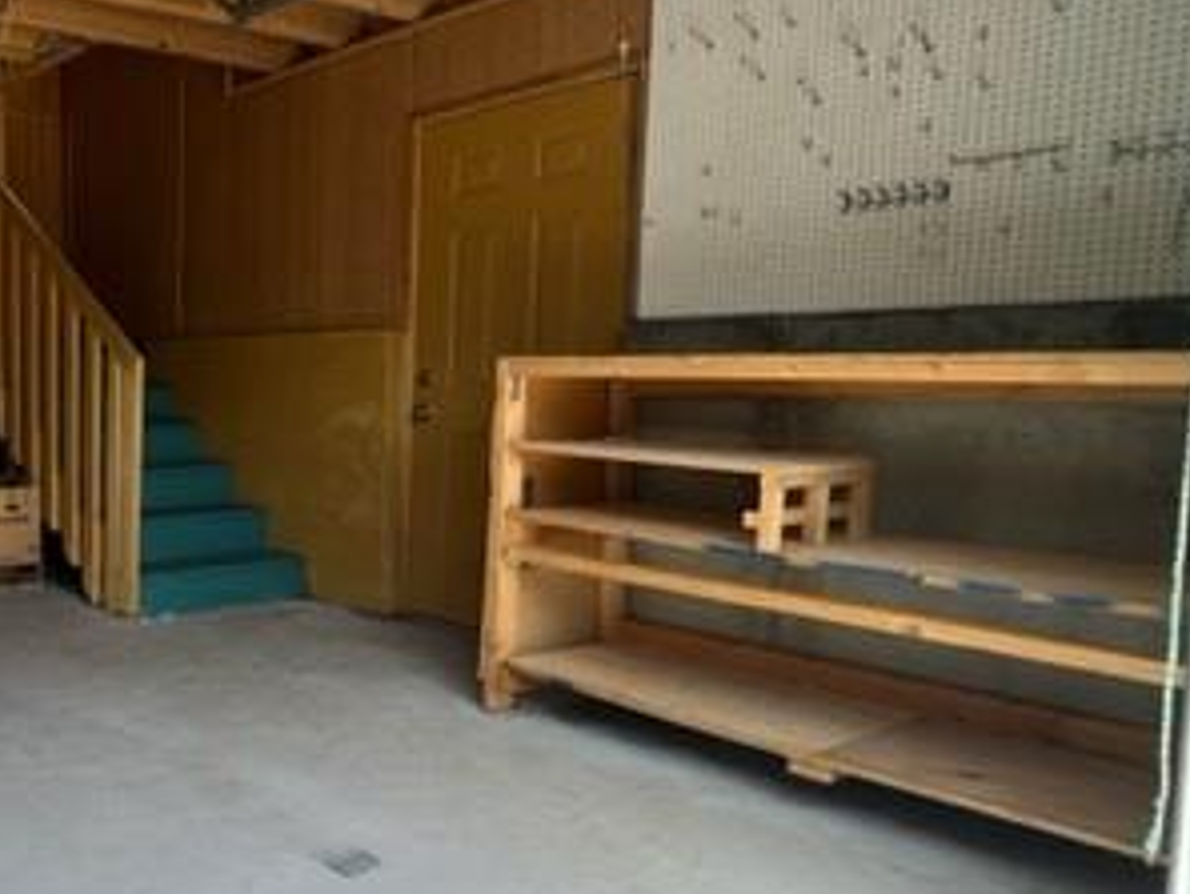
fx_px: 963
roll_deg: +0.2
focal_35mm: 28
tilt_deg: -4.5
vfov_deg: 49.8
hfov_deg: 53.1
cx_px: 60
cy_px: 465
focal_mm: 1.57
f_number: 1.8
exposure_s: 1/119
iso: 32
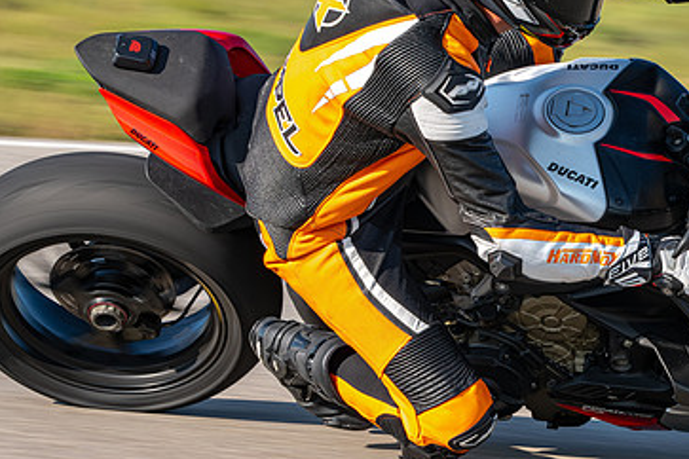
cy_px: 255
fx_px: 14736
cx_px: 391
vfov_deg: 1.8
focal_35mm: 770
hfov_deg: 2.7
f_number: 11
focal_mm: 410
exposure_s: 1/250
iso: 280
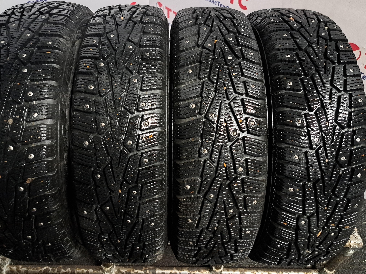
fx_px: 307
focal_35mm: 29
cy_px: 114
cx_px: 170
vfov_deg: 48.0
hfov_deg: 61.6
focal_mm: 5.23
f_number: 1.8
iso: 800
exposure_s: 1/20
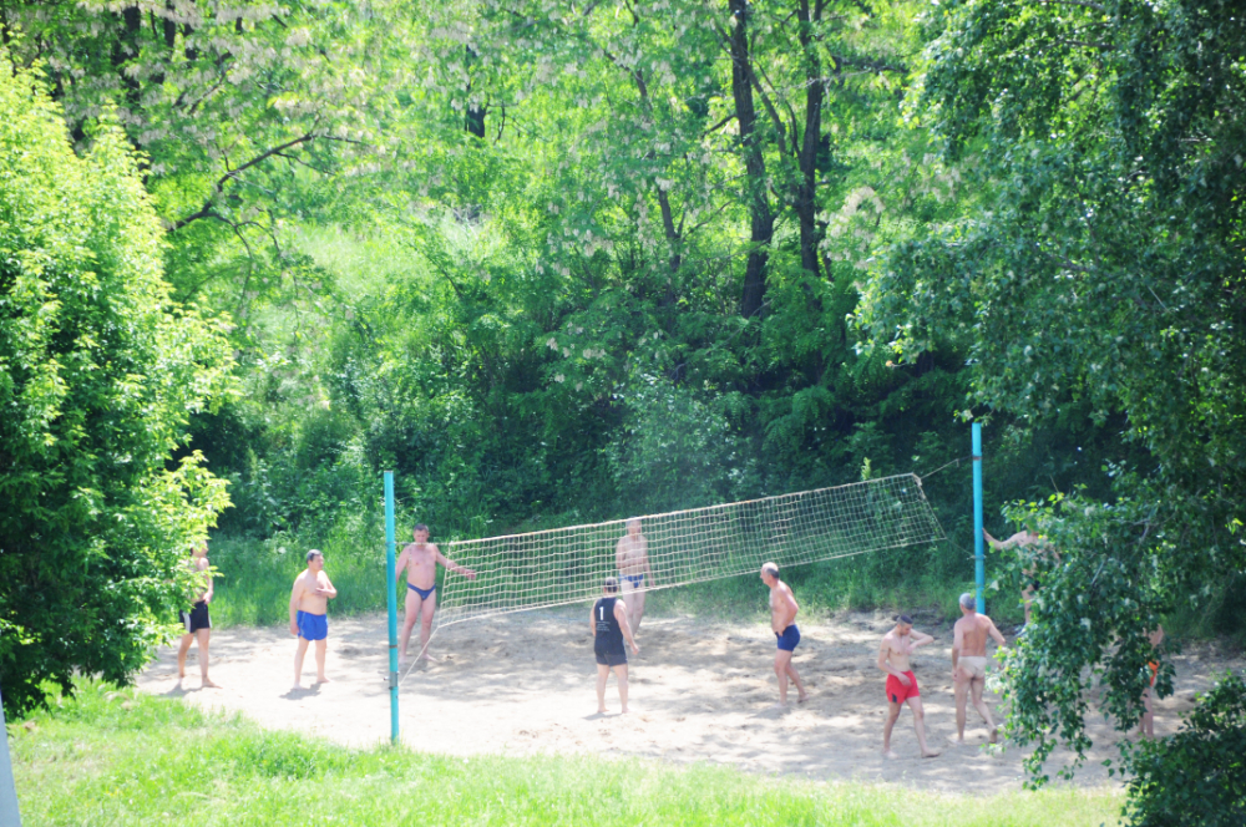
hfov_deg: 6.9
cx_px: 623
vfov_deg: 4.6
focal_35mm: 300
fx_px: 10370
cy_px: 414
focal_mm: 200
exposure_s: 1/640
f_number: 5.6
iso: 640
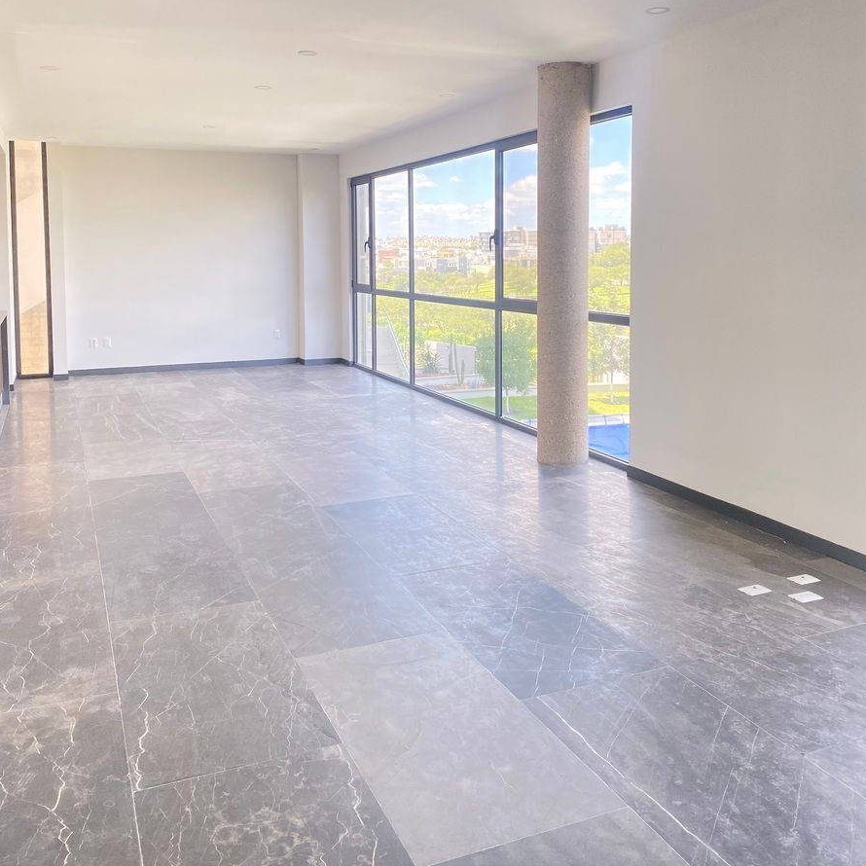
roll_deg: +0.1
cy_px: 299
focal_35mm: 31
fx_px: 877
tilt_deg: -2.5
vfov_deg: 51.7
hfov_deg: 52.5
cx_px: 435
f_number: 1.8
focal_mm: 4.25
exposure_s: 1/230
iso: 32
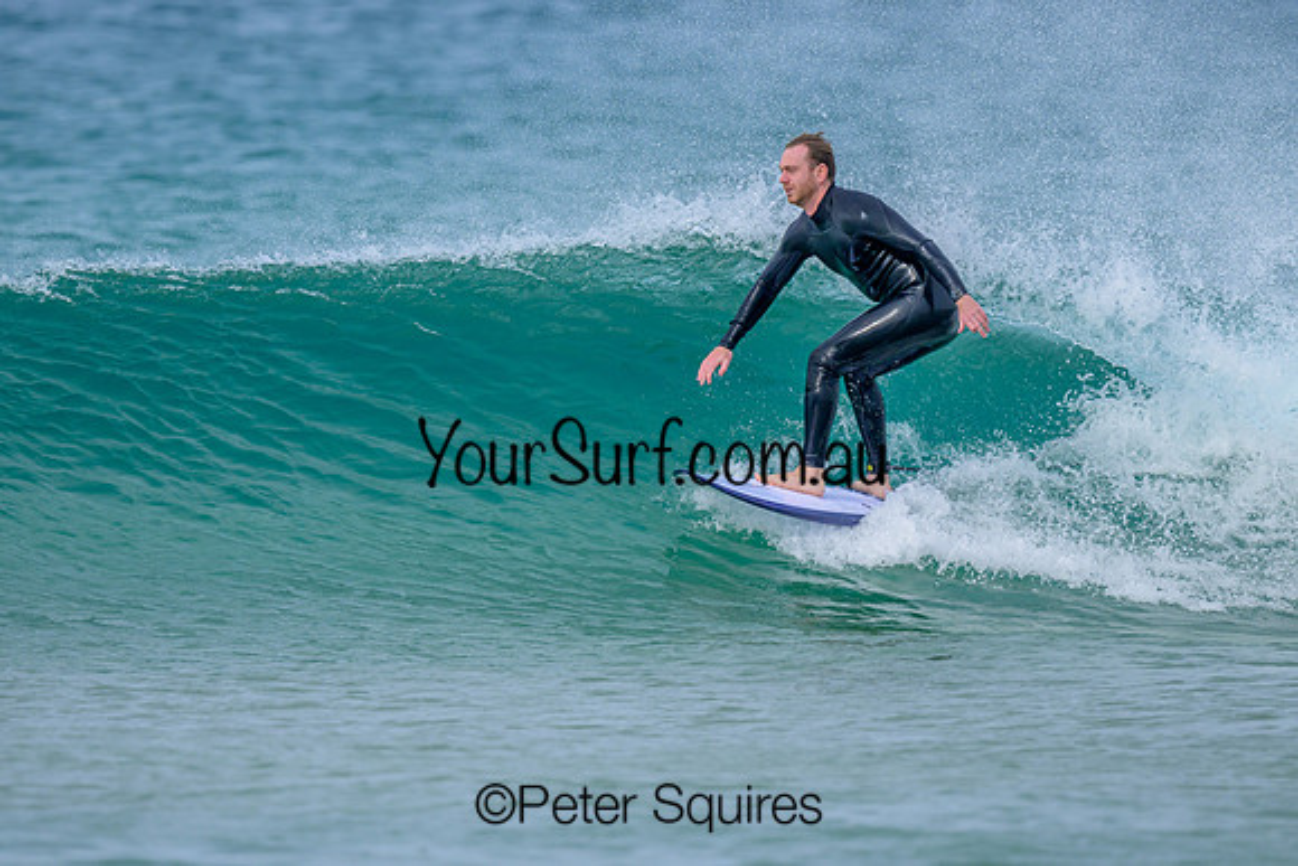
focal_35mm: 1101
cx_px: 680
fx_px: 39691
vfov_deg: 1.3
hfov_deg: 1.9
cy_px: 447
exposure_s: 1/2000
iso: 400
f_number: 6.3
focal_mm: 800
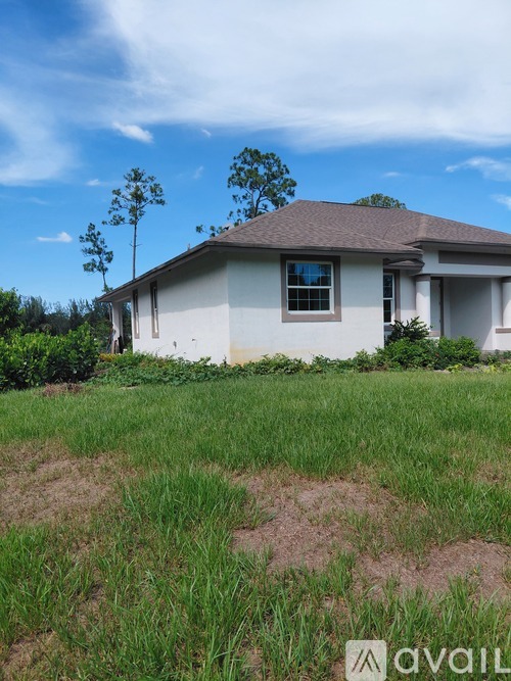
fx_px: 492
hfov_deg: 54.9
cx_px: 256
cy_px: 340
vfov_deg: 69.4
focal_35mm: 25
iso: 50
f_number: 1.8
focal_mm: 4.69
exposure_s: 1/1992
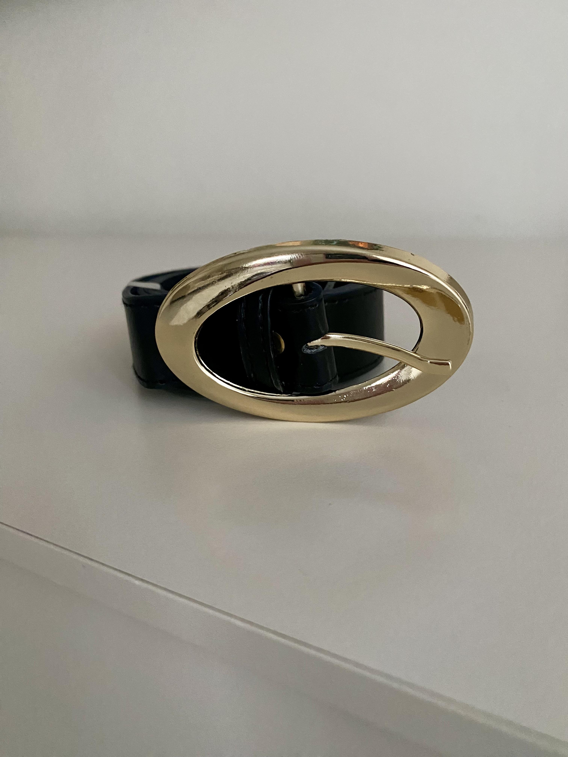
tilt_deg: -16.8
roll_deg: +2.7
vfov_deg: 69.4
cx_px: 284
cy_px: 378
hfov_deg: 54.9
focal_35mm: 25
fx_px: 547
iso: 500
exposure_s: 1/25
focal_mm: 4.25
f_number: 1.8
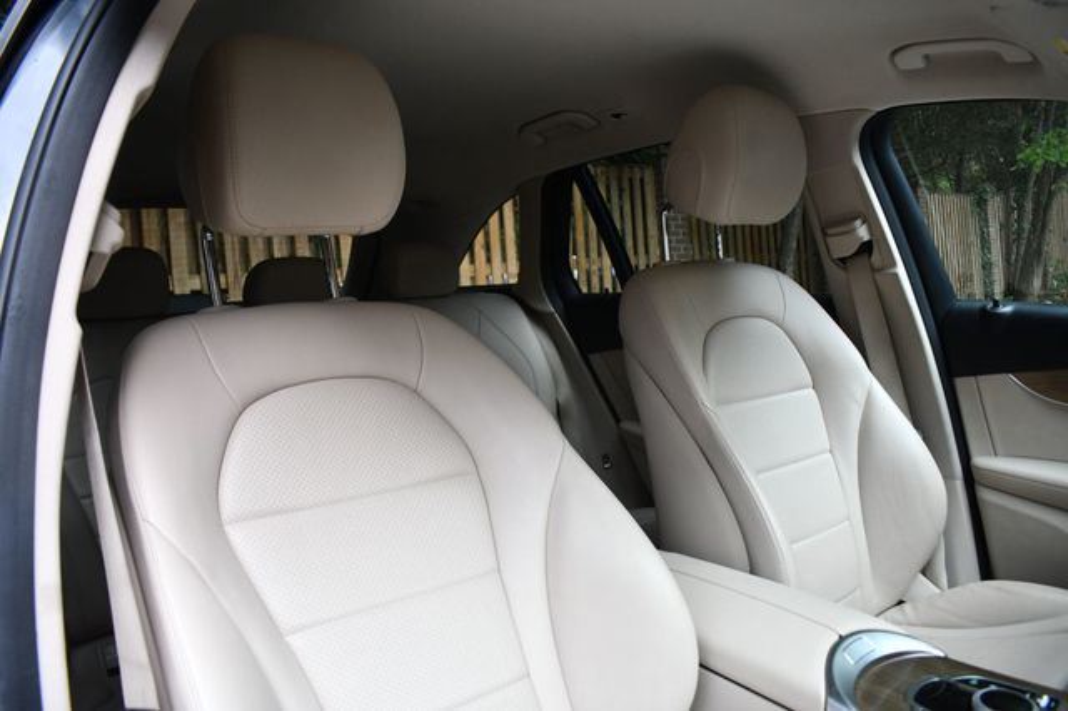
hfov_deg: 67.4
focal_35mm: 27
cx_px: 534
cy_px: 356
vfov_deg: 47.9
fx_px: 801
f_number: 3.5
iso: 800
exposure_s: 1/250
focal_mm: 18
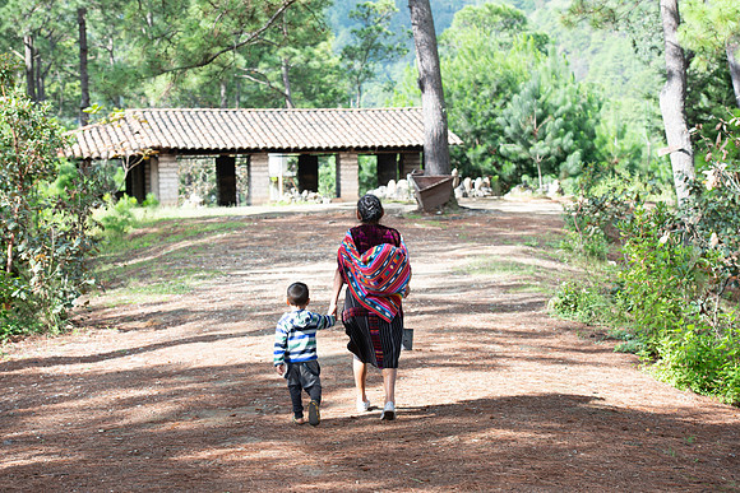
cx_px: 370
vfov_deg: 16.1
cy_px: 246
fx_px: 1748
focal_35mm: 85
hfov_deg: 23.9
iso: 160
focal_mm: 85
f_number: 7.1
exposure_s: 1/125
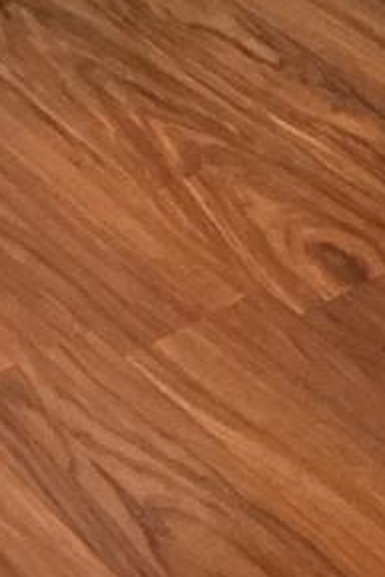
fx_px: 2579
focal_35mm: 161
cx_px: 1364
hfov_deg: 7.1
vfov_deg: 12.0
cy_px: -357
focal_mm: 3
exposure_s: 1/40
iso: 250
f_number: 1.8
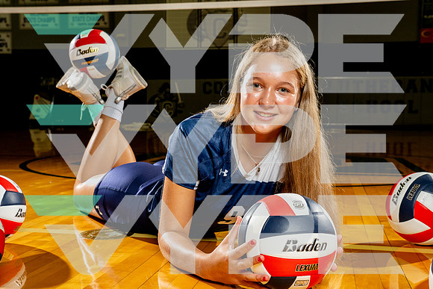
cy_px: 143
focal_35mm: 46
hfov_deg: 43.0
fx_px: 550
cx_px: 216
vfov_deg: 29.4
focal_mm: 42
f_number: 8
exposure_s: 1/250
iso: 1000
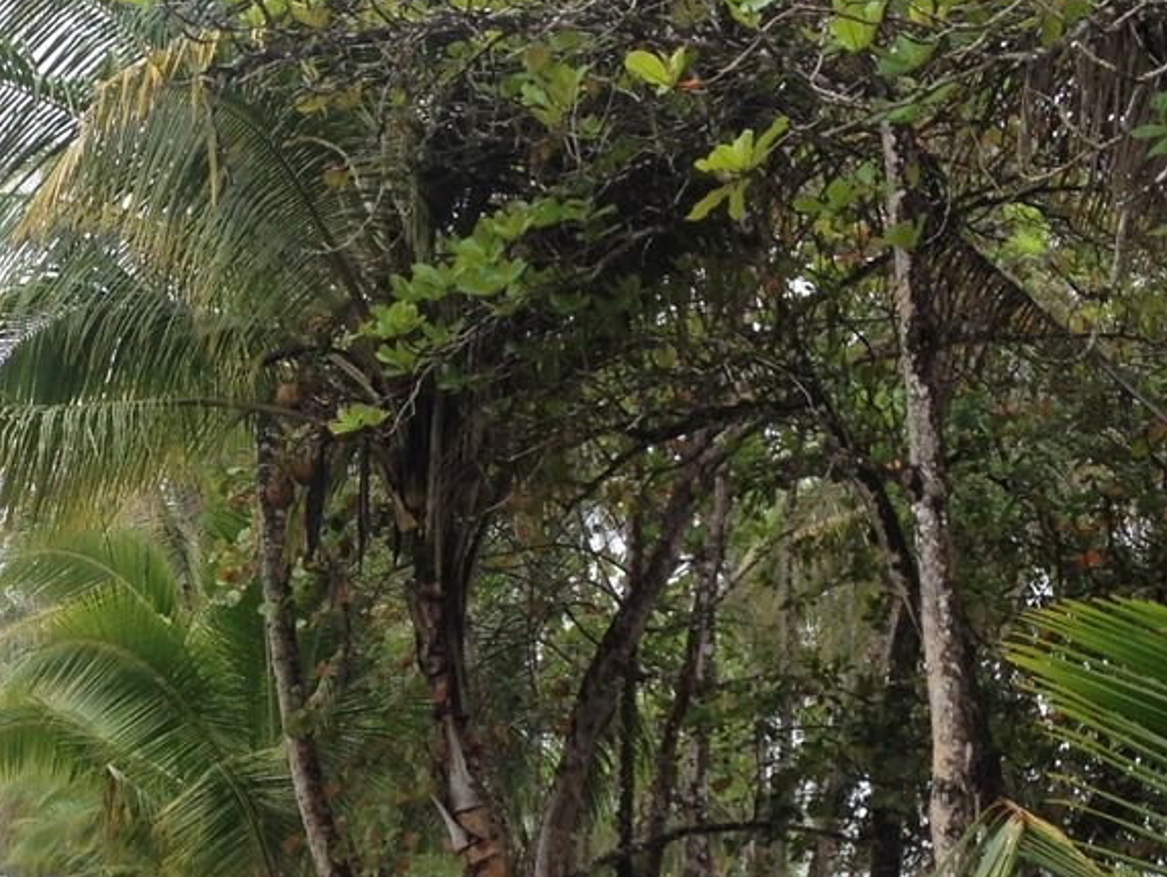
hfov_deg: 19.7
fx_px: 3306
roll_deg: -1.0
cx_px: 184
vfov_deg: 15.0
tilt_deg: -0.1
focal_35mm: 98
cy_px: 709
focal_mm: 4.28
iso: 50
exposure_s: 1/140
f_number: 2.4
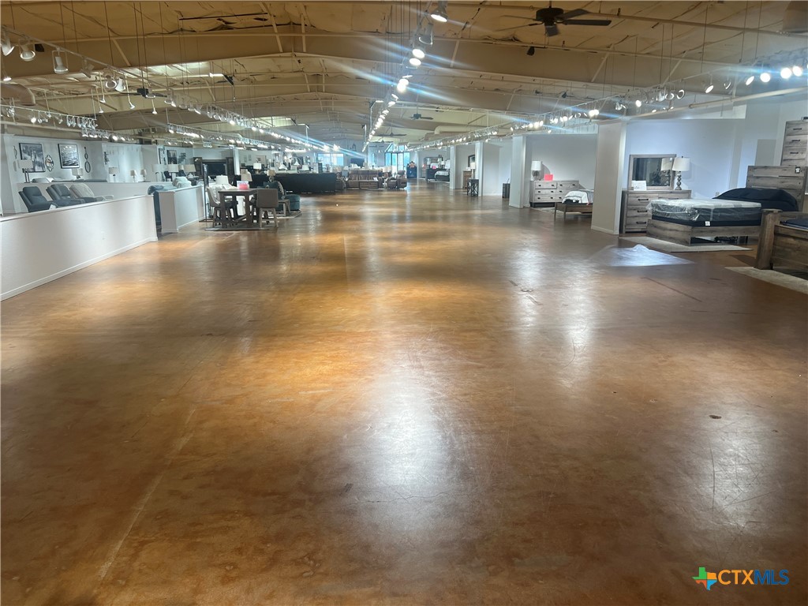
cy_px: 303
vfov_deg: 53.1
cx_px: 404
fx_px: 607
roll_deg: +0.4
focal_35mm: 26
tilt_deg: -14.2
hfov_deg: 67.3
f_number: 1.5
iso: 80
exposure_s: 1/120
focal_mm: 5.7
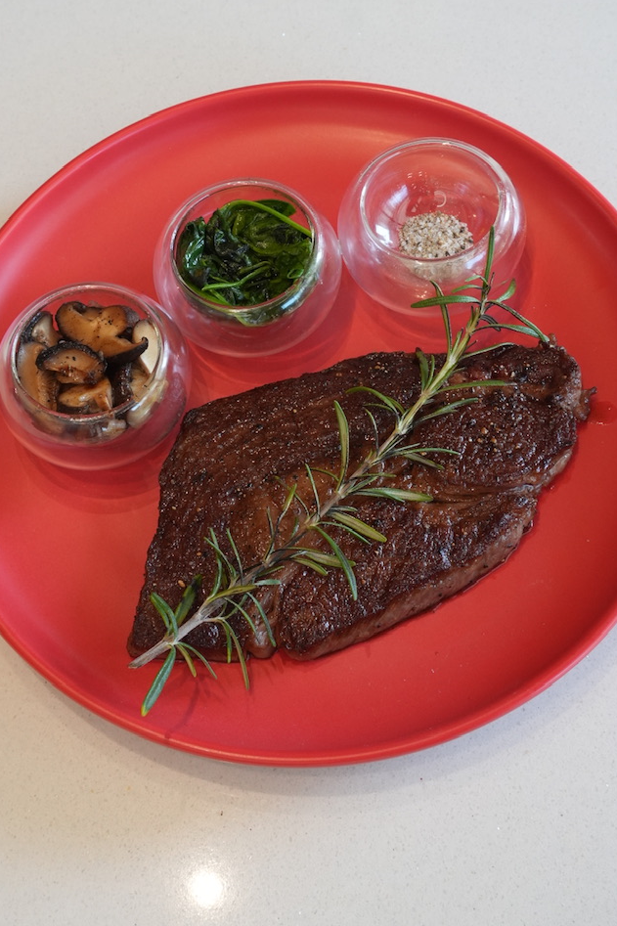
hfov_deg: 26.6
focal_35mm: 51
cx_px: 280
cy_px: 331
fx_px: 1303
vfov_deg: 38.8
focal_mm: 25
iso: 800
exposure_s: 1/125
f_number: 8
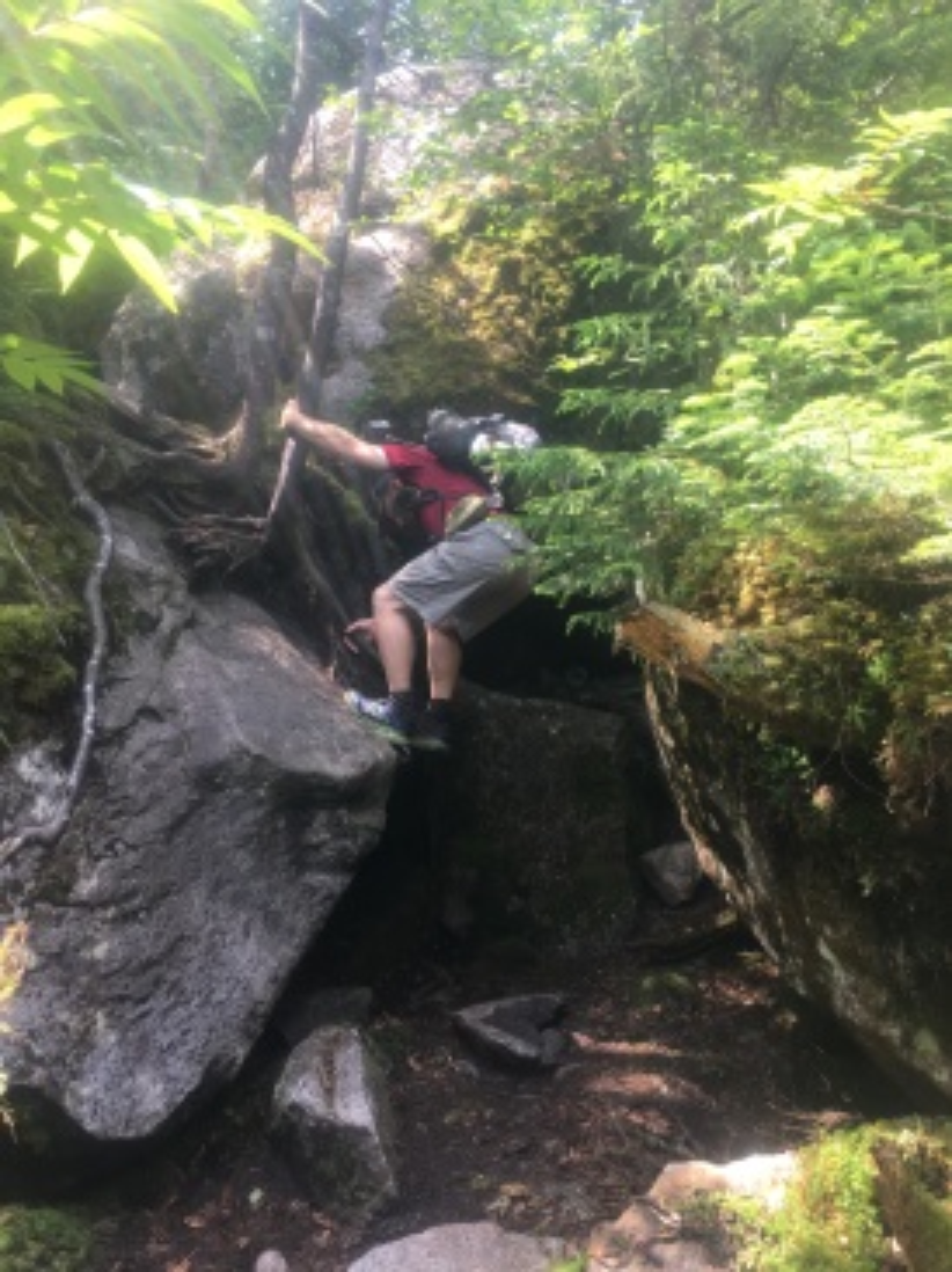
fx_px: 1065
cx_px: 476
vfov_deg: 61.7
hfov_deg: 48.2
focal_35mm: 29
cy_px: 636
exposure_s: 1/120
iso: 32
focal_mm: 4.15
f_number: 2.2
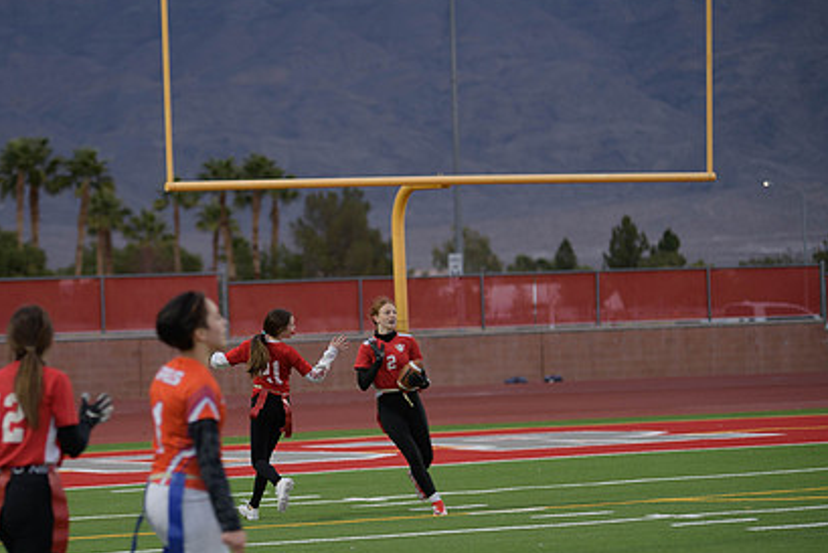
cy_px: 364
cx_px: 289
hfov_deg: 12.1
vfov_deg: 8.1
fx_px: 3911
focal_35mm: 170
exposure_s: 1/200
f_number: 2.8
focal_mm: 120
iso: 200
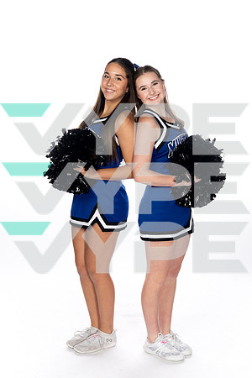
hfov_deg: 26.0
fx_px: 546
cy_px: 189
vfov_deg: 38.2
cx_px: 126
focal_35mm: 52
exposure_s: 1/250
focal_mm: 52
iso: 640
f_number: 8
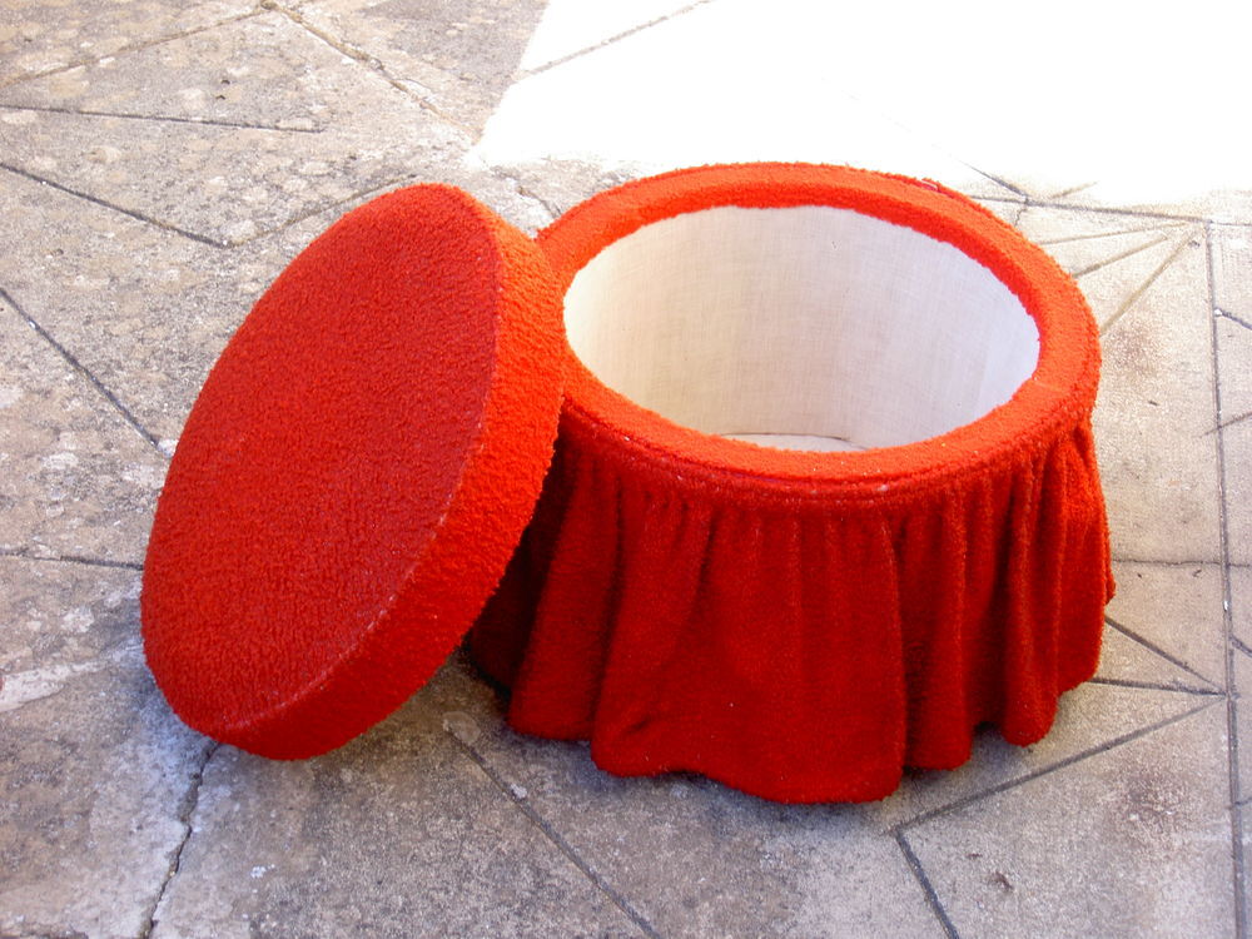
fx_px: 2496
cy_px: 470
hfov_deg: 28.2
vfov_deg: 21.3
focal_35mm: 69
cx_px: 626
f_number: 3.7
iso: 100
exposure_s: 1/80
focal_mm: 14.2
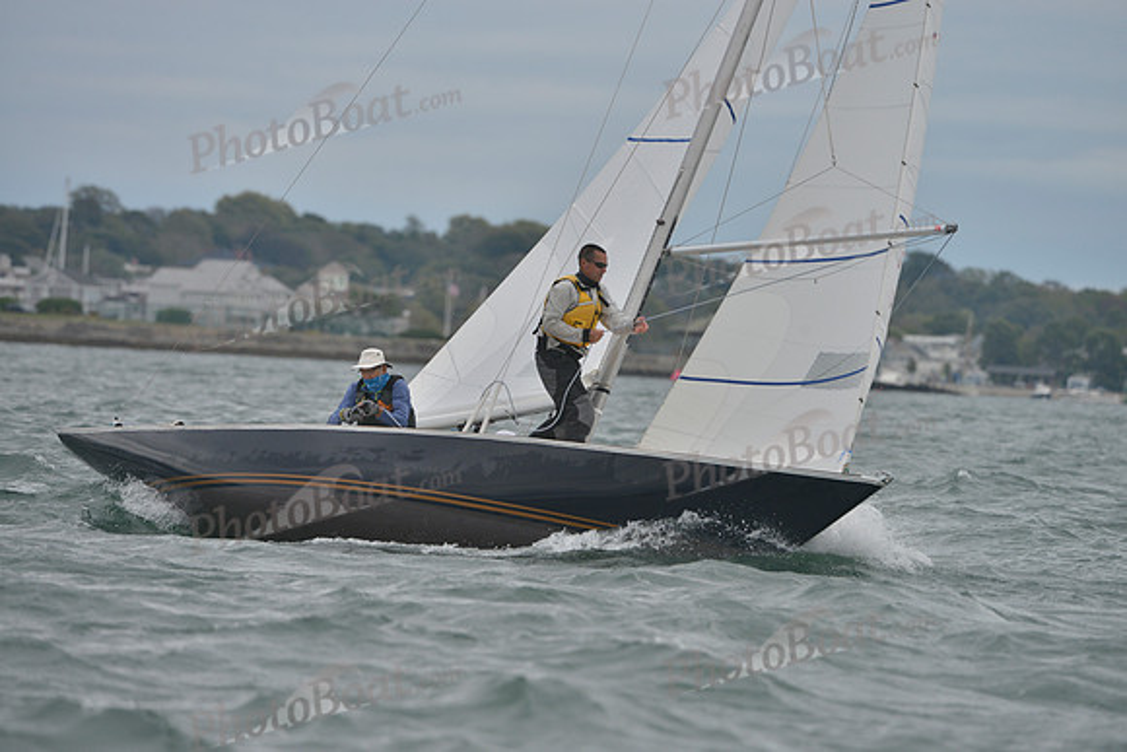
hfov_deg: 6.9
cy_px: 376
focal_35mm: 300
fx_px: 9393
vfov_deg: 4.6
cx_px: 564
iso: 400
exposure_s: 1/1000
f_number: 7.1
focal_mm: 300
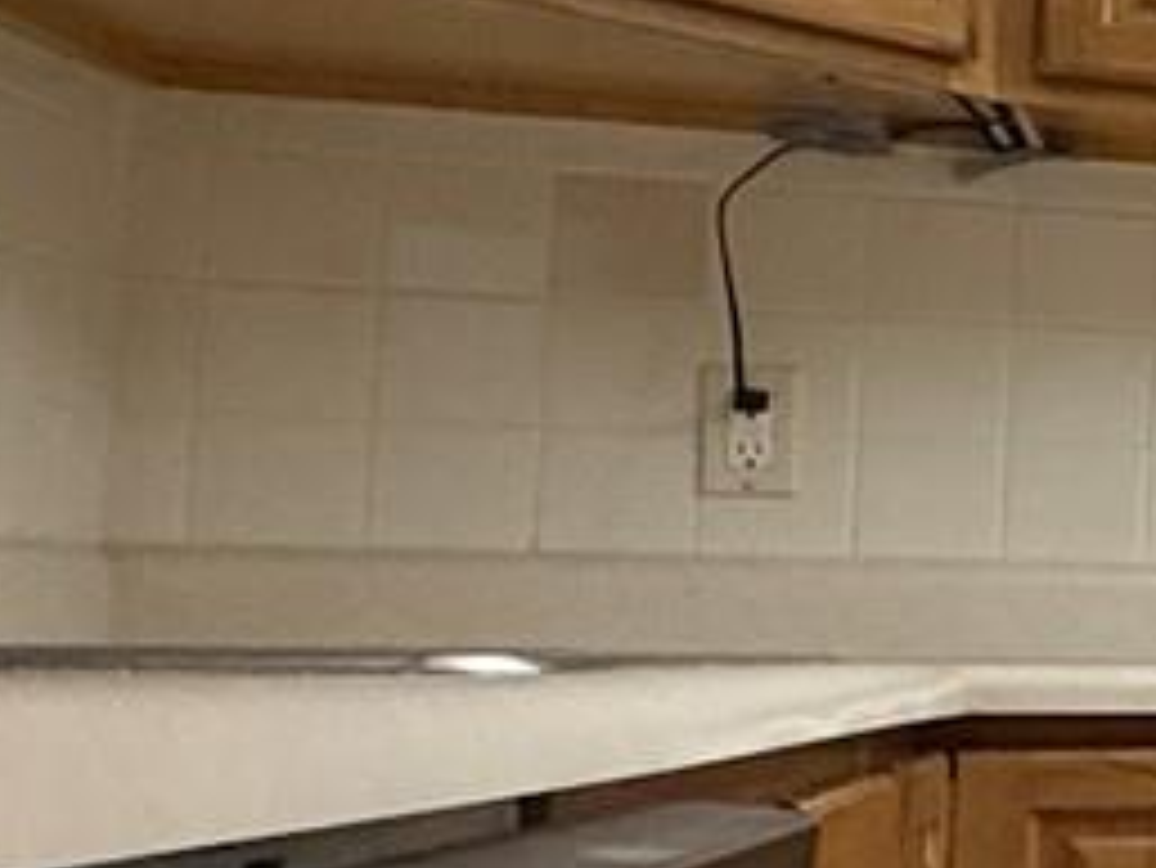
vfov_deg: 17.0
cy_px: 490
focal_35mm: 87
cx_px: 2987
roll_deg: -1.0
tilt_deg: +3.6
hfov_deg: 13.6
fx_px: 2907
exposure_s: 1/120
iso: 200
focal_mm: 2.22
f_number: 2.2
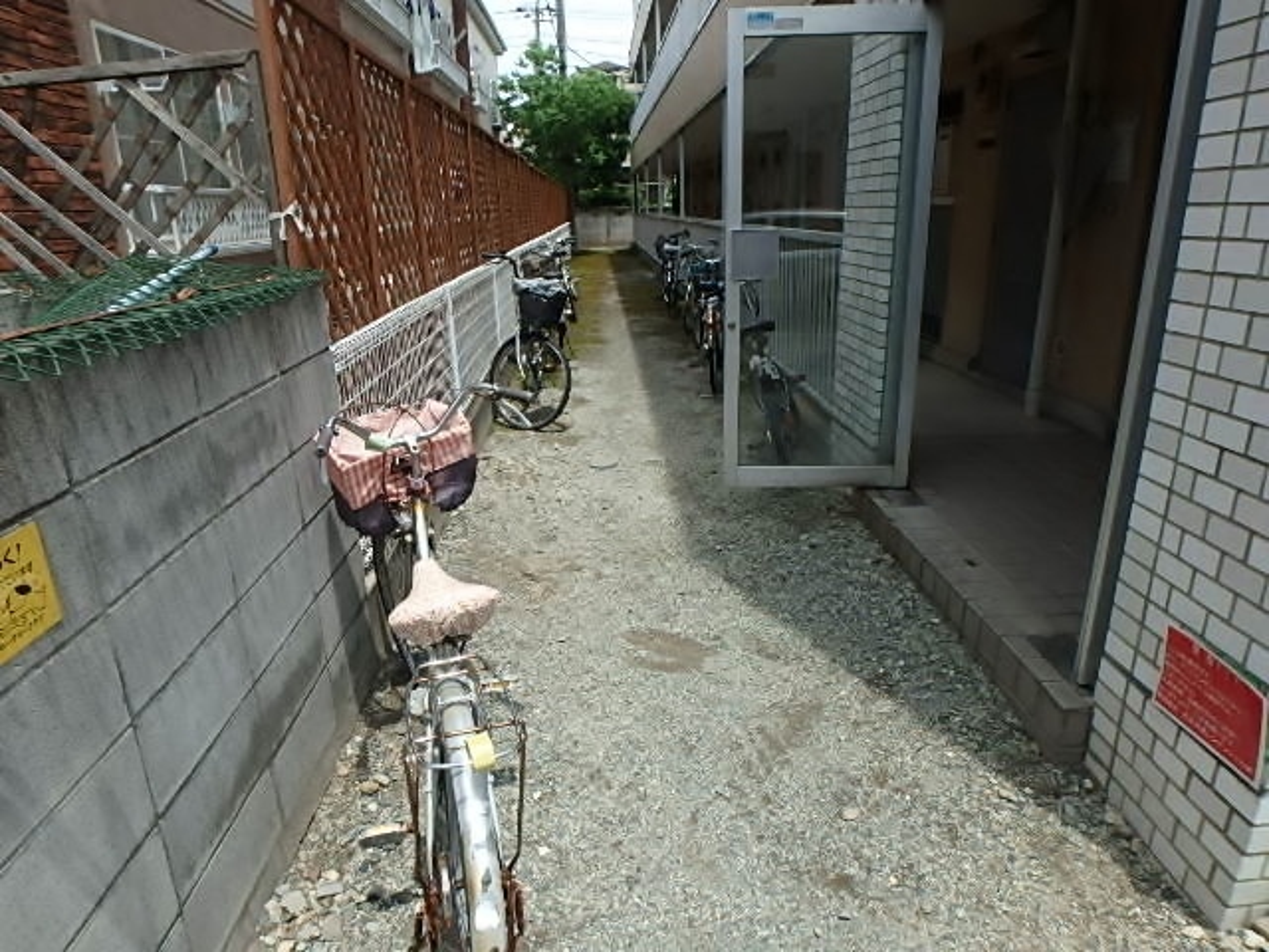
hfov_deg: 79.0
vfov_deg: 63.4
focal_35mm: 21
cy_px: 476
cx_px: 634
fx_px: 770
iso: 125
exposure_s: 1/800
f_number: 3.5
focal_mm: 3.7
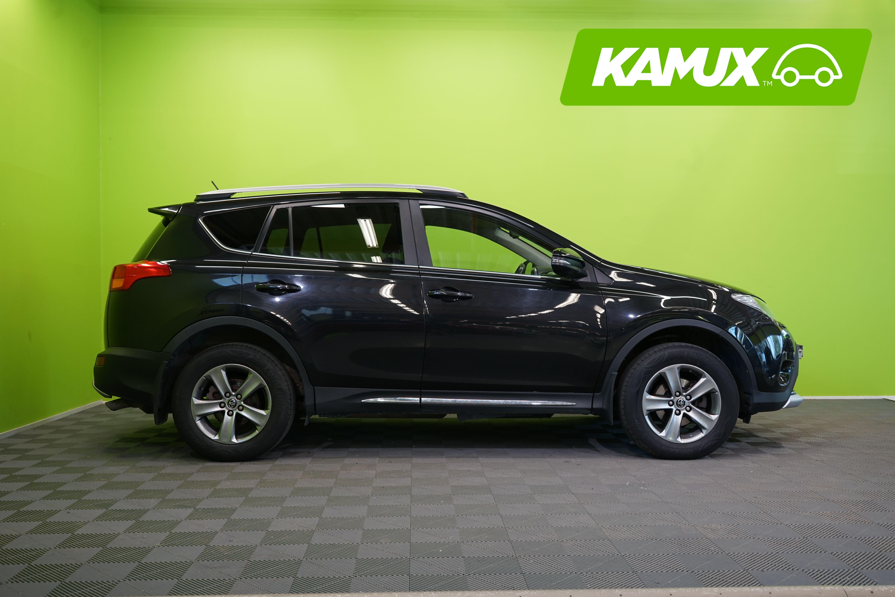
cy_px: 298
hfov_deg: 55.8
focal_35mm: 34
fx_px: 845
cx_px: 448
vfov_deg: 38.9
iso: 500
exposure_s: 1/30
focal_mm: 34
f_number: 6.3
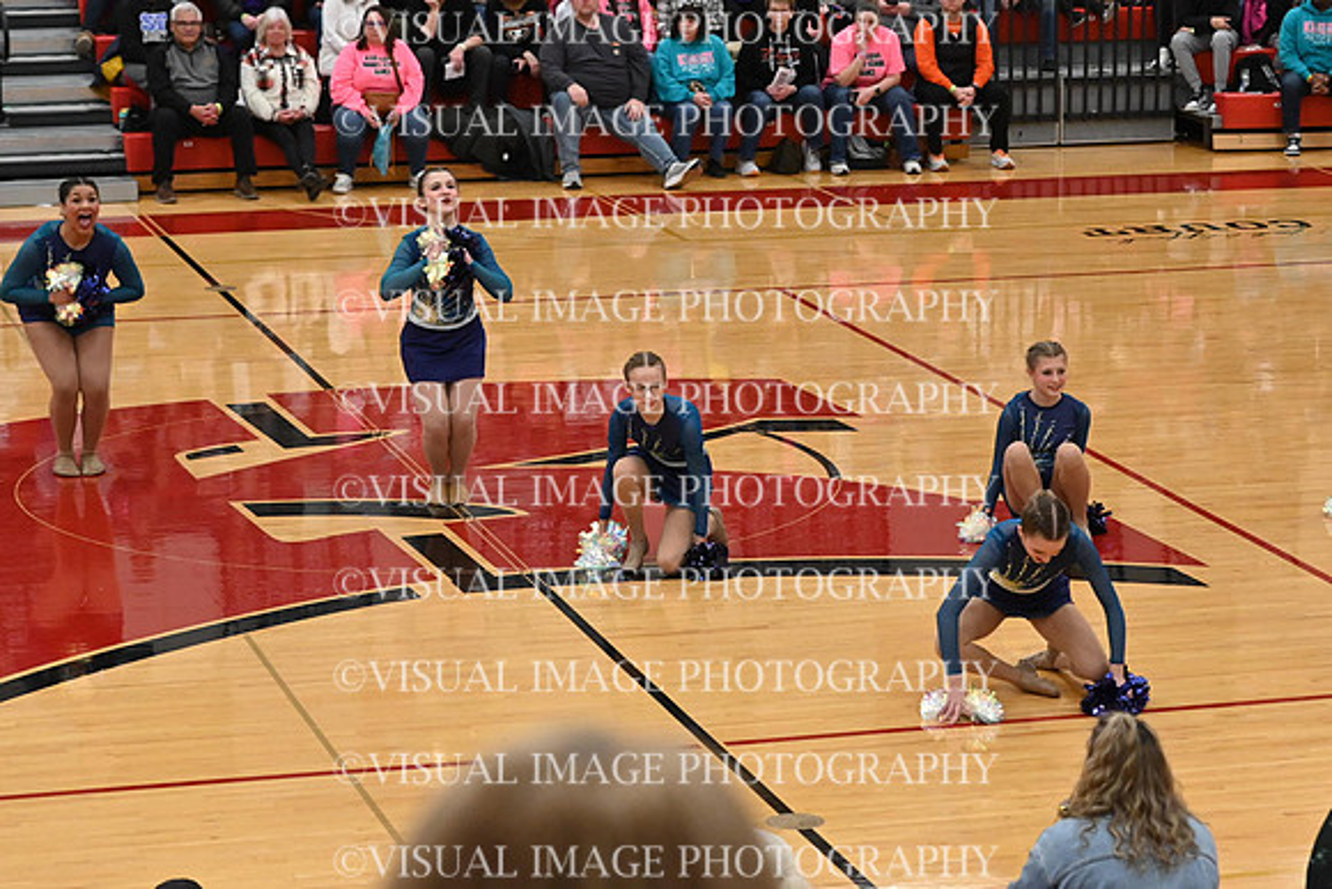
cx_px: 666
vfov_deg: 13.0
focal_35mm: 105
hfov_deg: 19.5
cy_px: 444
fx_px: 3886
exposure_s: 1/400
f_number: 4
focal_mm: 70
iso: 6400
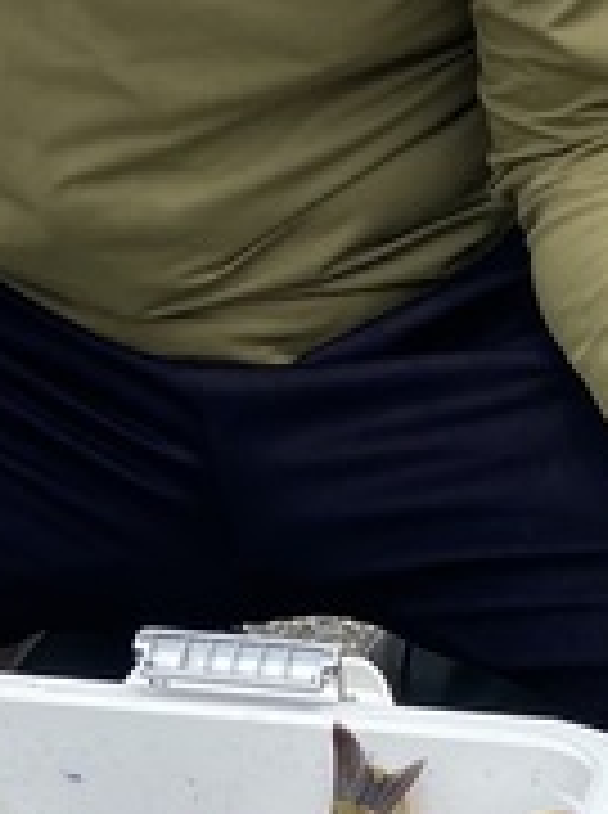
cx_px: -50
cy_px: 427
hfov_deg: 11.8
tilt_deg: -20.5
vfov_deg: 16.1
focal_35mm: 123
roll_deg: +3.0
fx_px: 2891
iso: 32
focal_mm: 4.25
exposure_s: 1/2755
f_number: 1.8
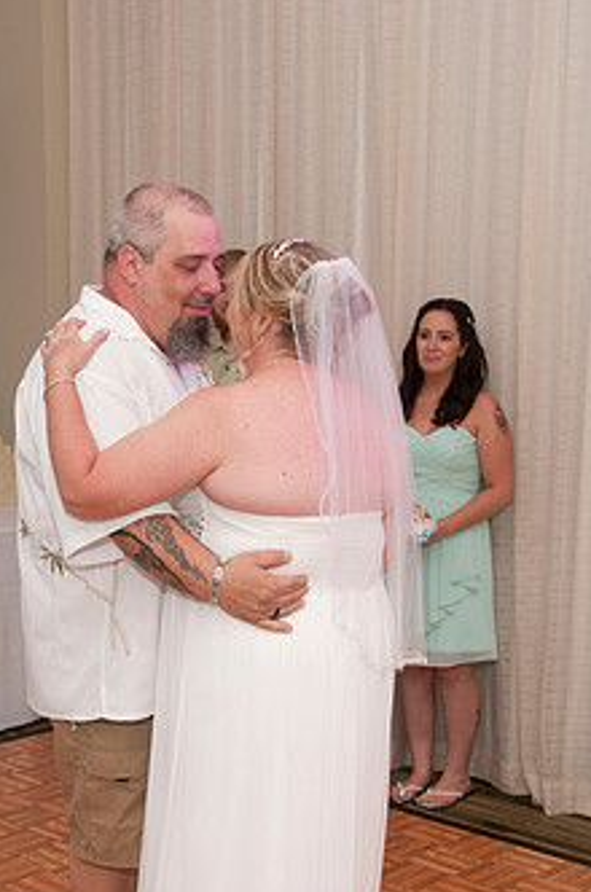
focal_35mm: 57
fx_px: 1409
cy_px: 583
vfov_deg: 34.8
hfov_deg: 23.6
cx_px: 227
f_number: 5.6
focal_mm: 28
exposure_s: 1/50
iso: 400
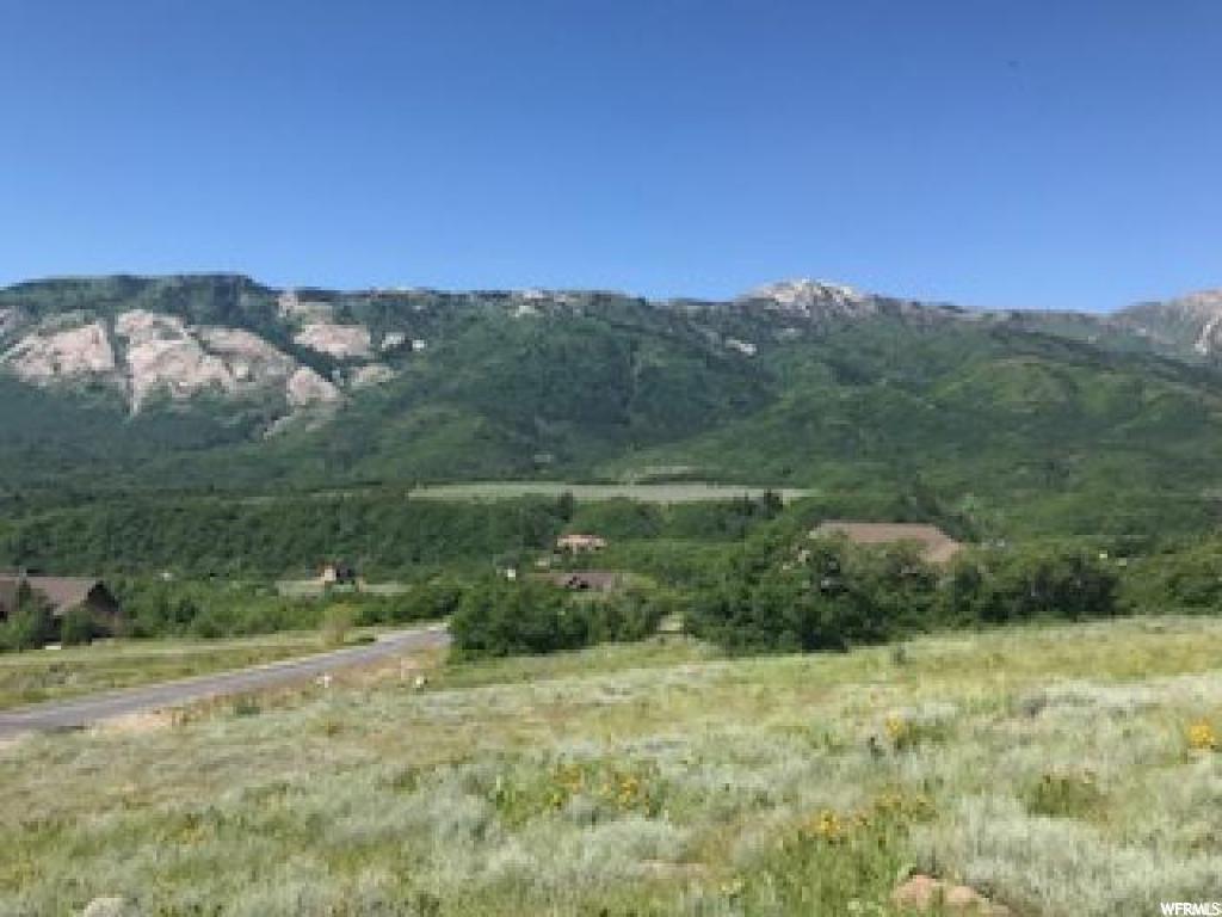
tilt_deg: +1.7
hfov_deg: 63.4
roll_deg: -1.4
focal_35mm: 28
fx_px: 988
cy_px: 458
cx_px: 611
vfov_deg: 49.7
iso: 20
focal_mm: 3.99
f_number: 1.8
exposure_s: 1/1953
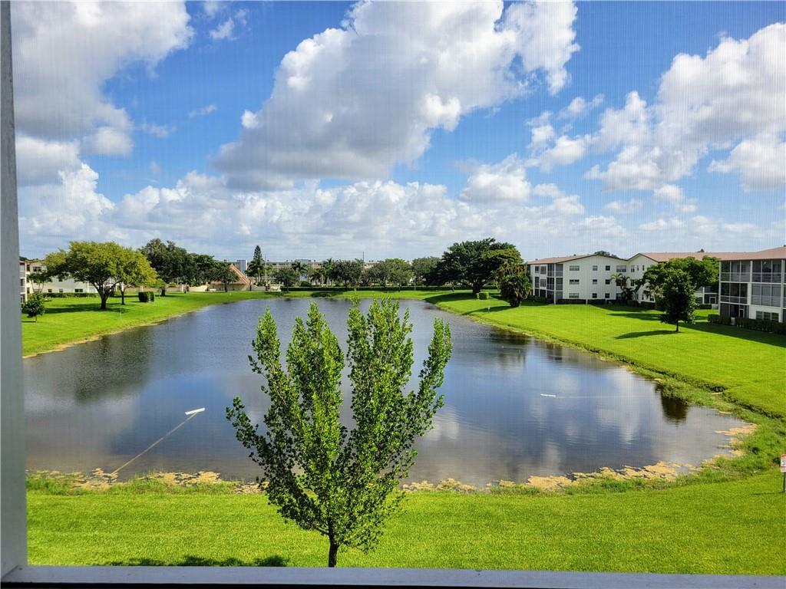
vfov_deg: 53.1
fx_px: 590
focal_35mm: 26
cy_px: 294
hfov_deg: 67.3
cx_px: 393
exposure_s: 1/1983
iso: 40
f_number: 1.8
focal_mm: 5.4
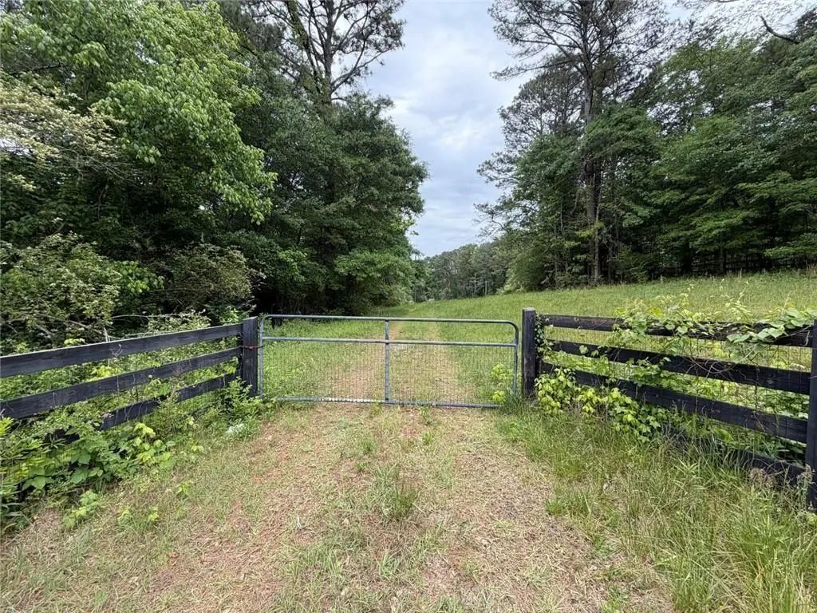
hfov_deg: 102.1
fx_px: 330
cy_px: 306
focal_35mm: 14
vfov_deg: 85.7
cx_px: 408
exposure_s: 1/445
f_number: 2.2
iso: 64
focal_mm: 2.22
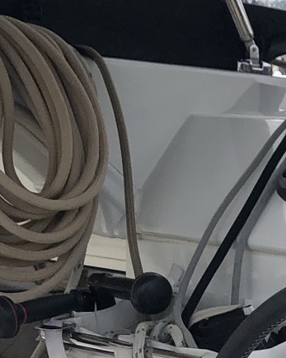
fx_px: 1365
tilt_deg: -9.7
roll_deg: -1.8
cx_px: 592
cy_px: 384
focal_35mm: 129
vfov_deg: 14.6
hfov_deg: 10.8
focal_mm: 3.99
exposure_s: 1/1263
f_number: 1.8
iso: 20
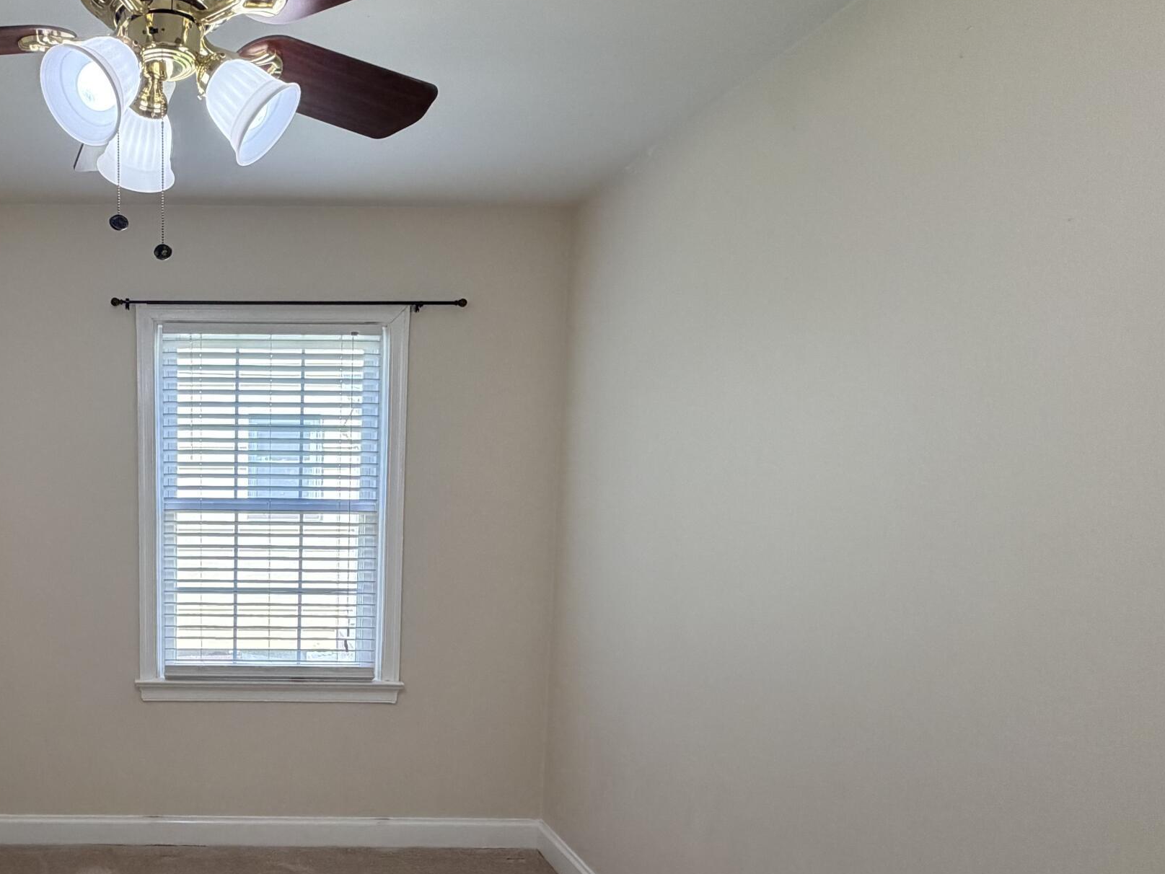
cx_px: 206
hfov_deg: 60.8
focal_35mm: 26
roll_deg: +0.6
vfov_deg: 52.1
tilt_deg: -7.5
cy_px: 581
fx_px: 875
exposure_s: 1/120
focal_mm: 2.22
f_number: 2.2
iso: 200
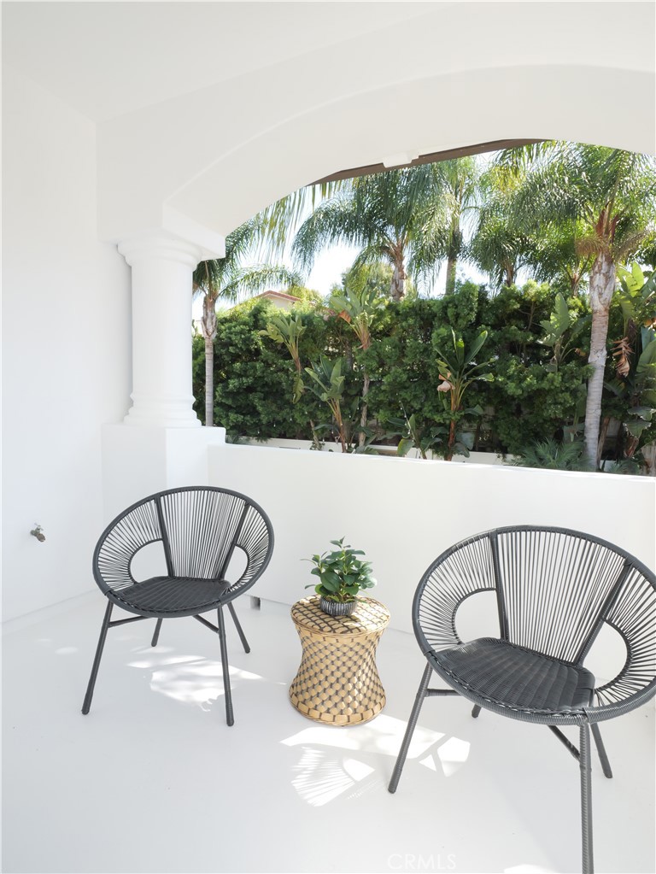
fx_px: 455
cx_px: 328
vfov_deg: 87.7
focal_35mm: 18
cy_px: 437
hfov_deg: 71.6
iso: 250
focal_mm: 9
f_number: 11
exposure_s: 1/50
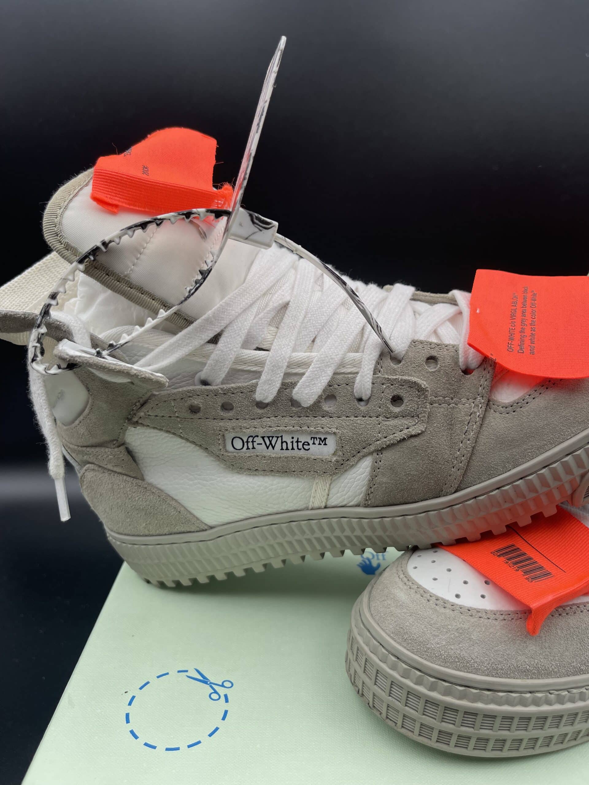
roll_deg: +0.6
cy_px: 392
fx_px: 567
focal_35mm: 25
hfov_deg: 54.9
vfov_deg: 69.4
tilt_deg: -16.8
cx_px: 294
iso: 32
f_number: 1.6
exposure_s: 1/664
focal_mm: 5.1
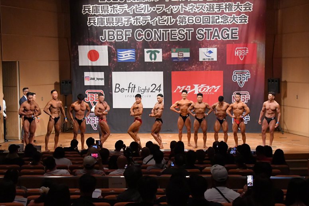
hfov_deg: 26.0
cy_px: 103
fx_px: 669
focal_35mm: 78
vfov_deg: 17.5
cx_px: 154
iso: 10000
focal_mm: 52
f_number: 5.6
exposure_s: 1/400
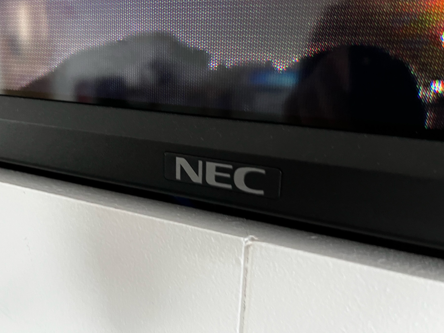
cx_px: 197
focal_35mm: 29
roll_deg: -2.2
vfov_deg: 48.1
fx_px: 372
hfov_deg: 61.5
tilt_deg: -15.1
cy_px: 150
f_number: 1.6
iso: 640
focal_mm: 5.1
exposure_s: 1/36
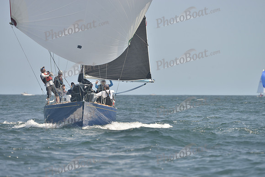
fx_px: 1767
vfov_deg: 5.7
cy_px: 88
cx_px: 132
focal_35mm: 240
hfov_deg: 8.6
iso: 280
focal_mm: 240
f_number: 8
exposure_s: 1/1000
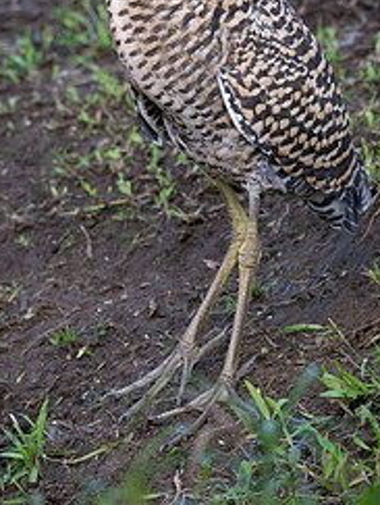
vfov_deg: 3.6
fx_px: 8044
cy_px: 91
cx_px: 131
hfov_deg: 2.7
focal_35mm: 551
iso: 2000
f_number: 7.1
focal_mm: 310
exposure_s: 1/400
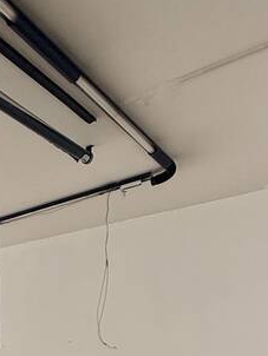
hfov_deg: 25.3
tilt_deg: -4.4
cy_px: 460
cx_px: -77
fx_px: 515
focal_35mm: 50
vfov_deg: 30.4
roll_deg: +0.7
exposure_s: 1/99
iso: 100
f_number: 2.2
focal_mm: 2.22
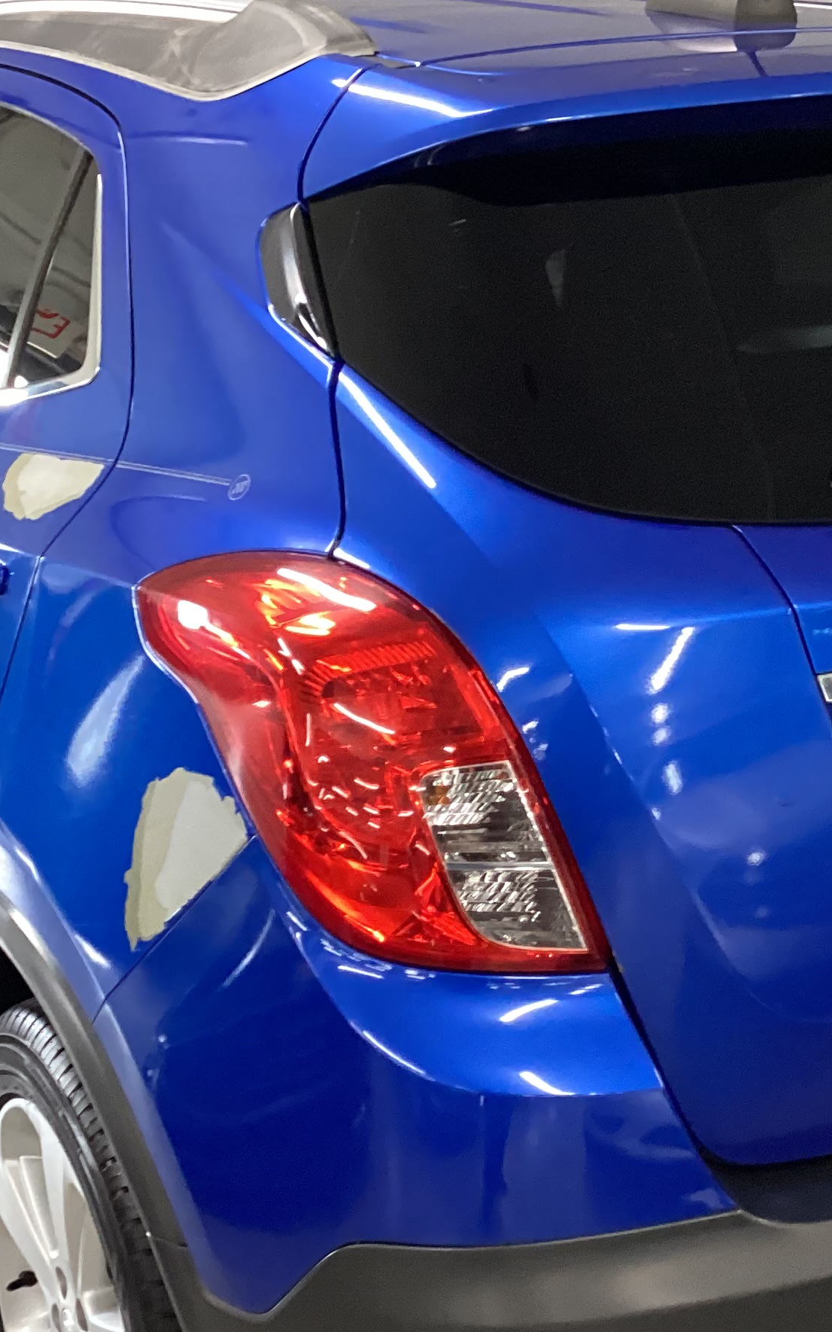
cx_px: 551
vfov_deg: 34.0
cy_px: 760
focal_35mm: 60
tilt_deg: -18.1
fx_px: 2177
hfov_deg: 21.6
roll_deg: +1.6
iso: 250
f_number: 2.4
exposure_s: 1/40
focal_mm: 3.3
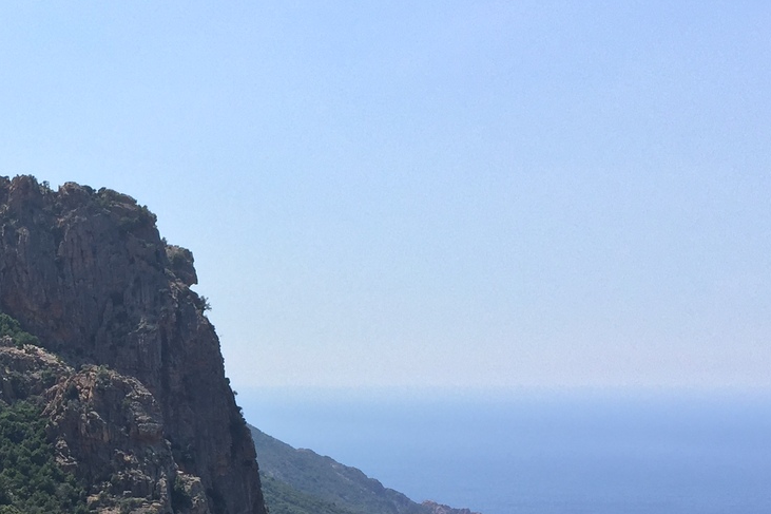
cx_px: -1
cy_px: 421
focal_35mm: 66
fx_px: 1413
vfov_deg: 20.3
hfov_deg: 28.6
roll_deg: -1.2
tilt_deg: -2.0
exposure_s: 1/2198
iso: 32
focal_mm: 4.15
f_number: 2.2
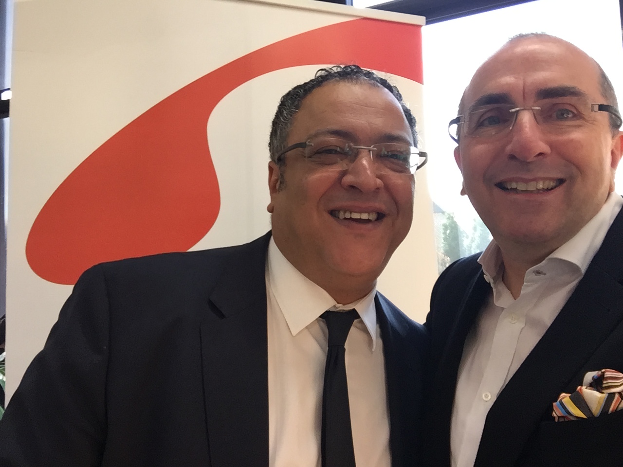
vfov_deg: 45.4
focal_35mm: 31
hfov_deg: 58.4
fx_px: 558
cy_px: 234
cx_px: 312
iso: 50
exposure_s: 1/33
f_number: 2.2
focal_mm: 2.65
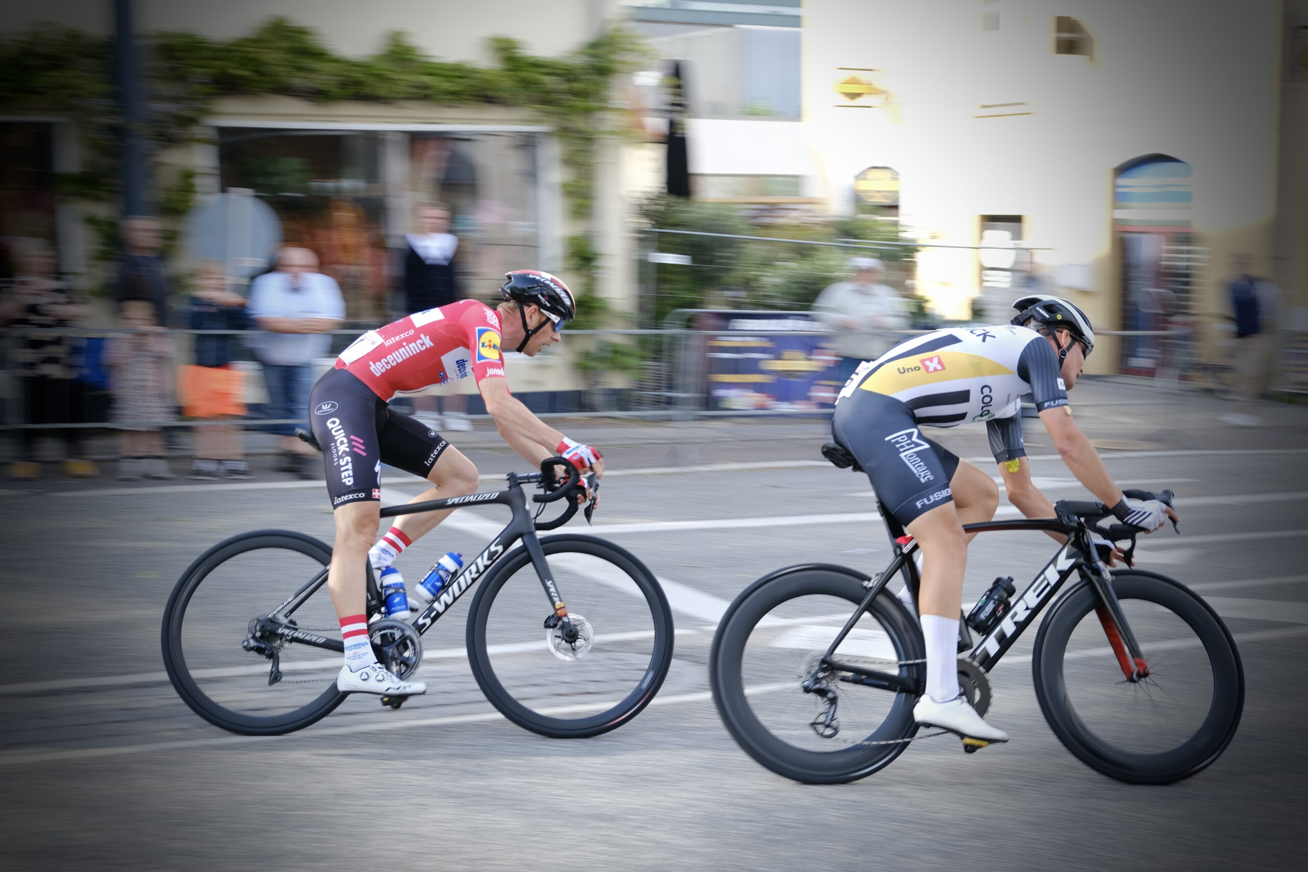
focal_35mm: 49
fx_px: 1780
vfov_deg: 27.5
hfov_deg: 40.3
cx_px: 654
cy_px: 436
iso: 160
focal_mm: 32.9
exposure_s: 1/125
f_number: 4.5
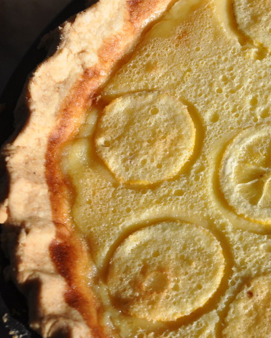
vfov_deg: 13.9
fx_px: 1383
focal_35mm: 138
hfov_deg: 11.0
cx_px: 306
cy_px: 223
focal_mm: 48
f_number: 8
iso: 200
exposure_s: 1/160
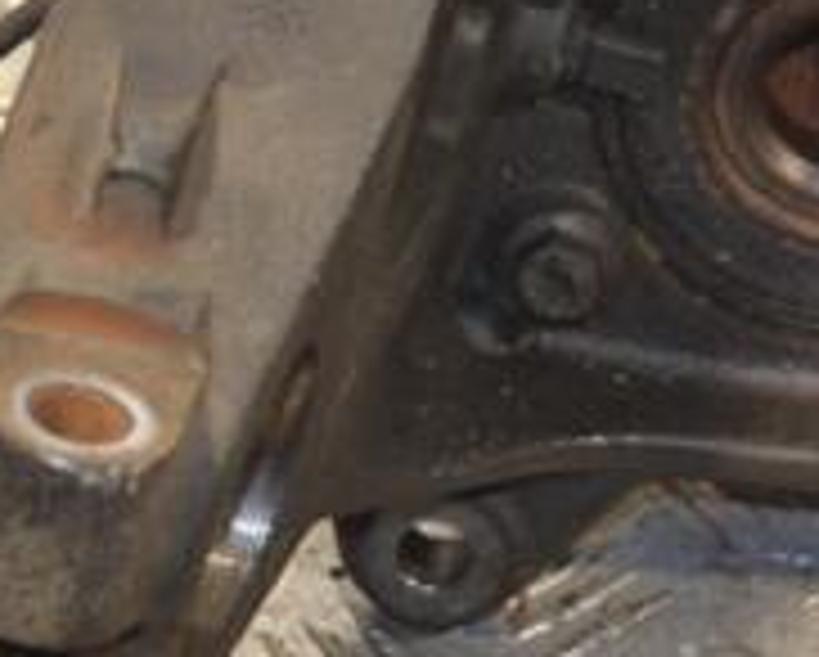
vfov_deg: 6.7
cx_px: 806
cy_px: 153
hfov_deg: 8.3
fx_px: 5630
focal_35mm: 232
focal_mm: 50
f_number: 5.6
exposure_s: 1/60
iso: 640
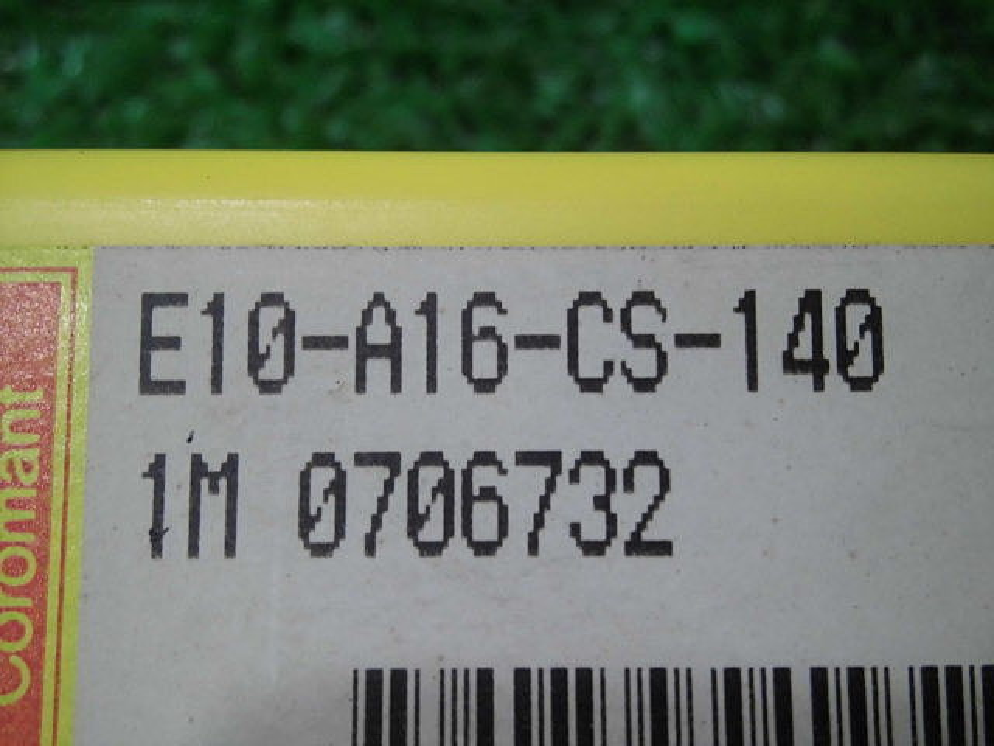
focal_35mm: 47
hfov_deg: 40.4
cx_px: 497
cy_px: 373
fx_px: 1350
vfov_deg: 30.9
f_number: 3.4
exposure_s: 1/60
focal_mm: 8.3
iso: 400
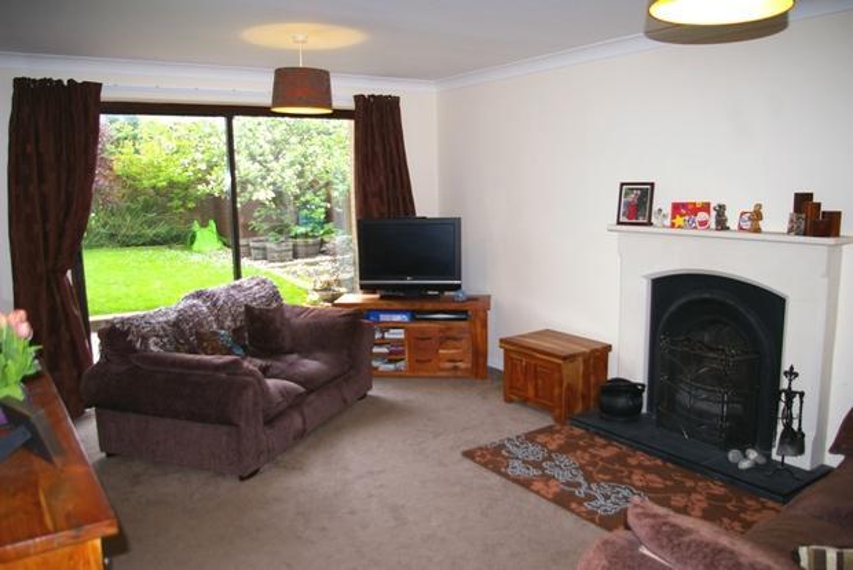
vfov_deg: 48.0
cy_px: 285
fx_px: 640
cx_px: 426
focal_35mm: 27
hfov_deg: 67.4
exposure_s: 1/30
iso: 200
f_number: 3.5
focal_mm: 18
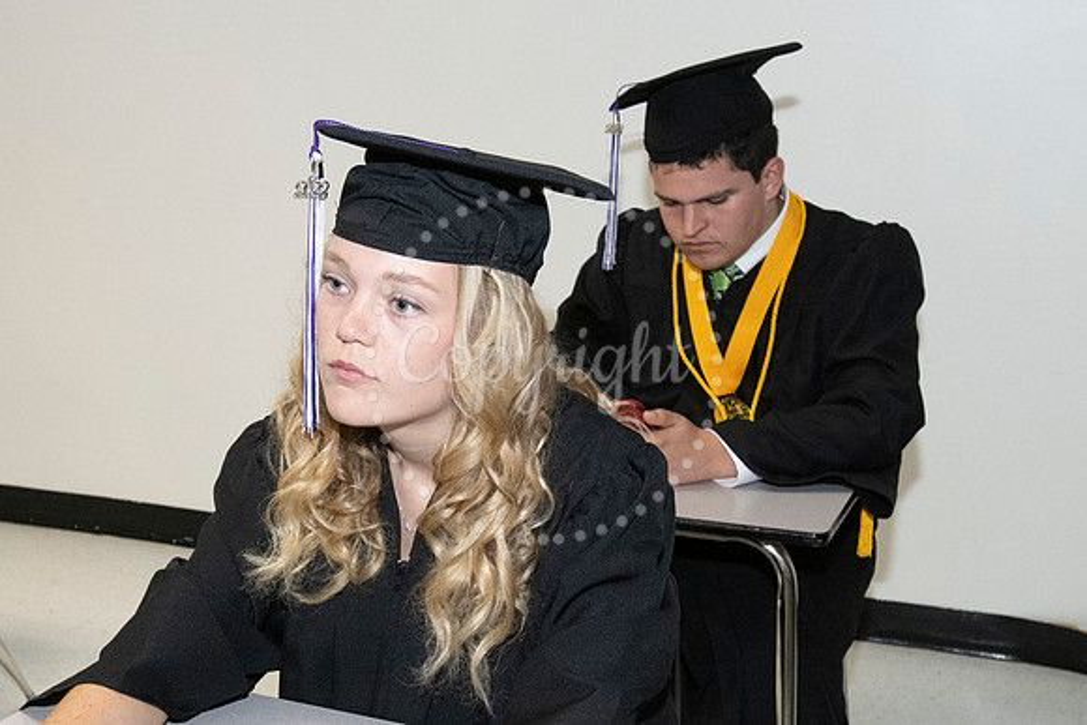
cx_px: 504
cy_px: 483
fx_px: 1338
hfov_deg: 44.2
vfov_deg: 30.1
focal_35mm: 44
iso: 6400
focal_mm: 28
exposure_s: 1/200
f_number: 8
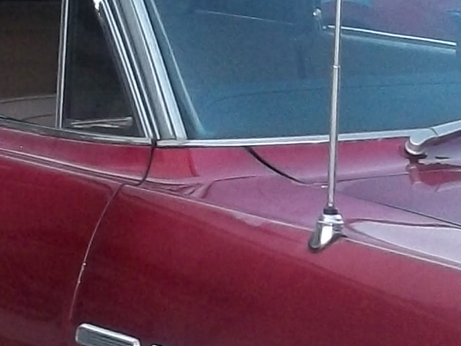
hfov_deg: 9.2
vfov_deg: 7.0
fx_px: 2825
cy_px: 372
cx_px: 594
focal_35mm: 212
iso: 160
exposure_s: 1/50
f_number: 3.3
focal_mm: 5.9
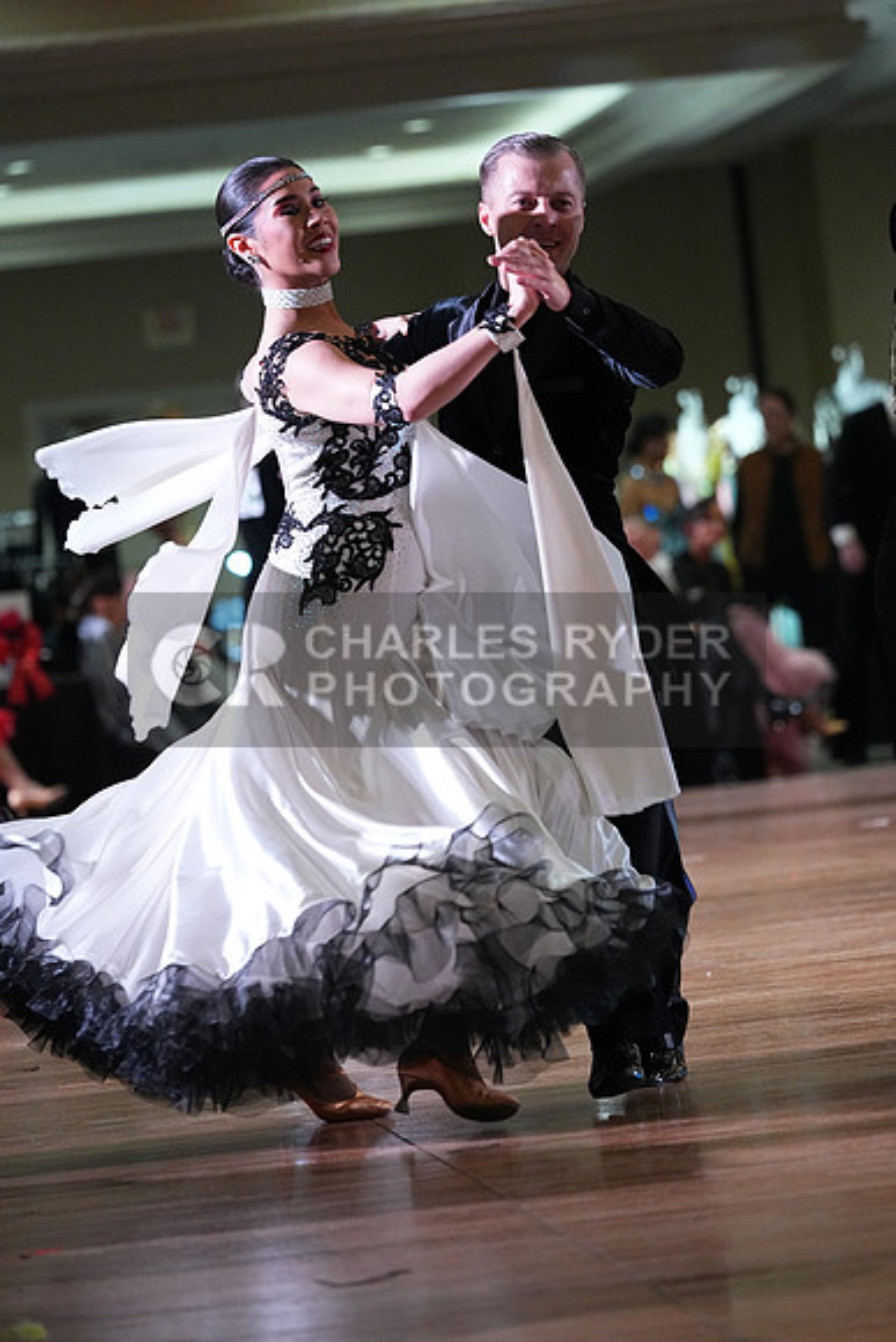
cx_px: 448
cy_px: 671
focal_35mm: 200
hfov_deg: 6.9
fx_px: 7462
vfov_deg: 10.3
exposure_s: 1/400
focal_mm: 200
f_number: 4.5
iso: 6400
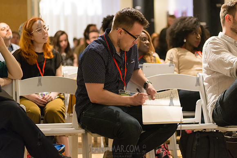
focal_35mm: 80
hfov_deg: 25.4
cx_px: 118
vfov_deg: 17.1
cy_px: 79
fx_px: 527
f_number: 2.8
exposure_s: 1/200
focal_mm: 80
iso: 4000
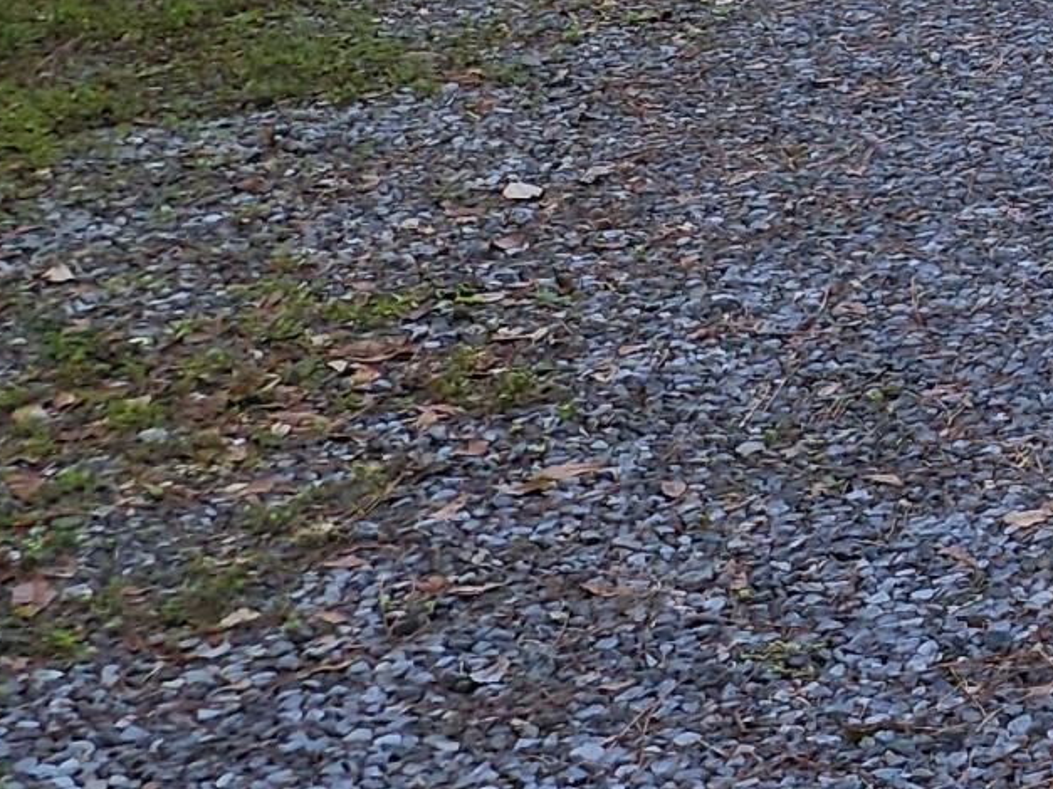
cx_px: 2413
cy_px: -572
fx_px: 3346
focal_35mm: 110
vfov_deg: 12.4
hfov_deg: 13.7
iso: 40
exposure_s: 1/180
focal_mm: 6.4
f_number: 1.8
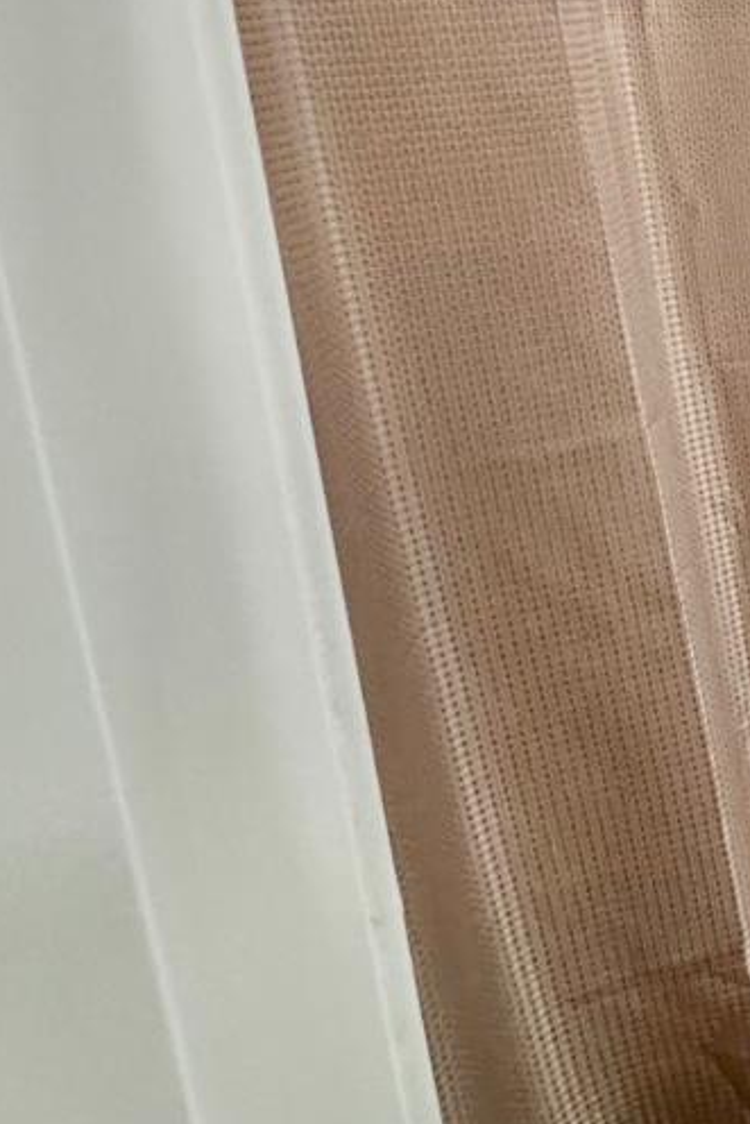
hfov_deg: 20.2
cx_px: 1398
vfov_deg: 42.7
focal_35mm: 44
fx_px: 1374
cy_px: 246
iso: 250
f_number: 2.2
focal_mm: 2.22
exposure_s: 1/120
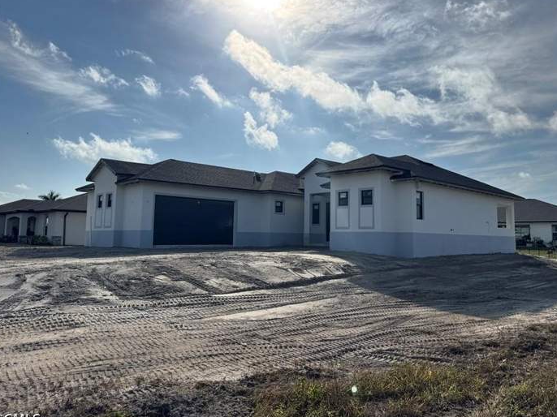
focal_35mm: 28
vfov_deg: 49.6
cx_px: 306
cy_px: 187
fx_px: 450
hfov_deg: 63.3
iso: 80
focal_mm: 6.76
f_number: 1.78
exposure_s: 1/10417
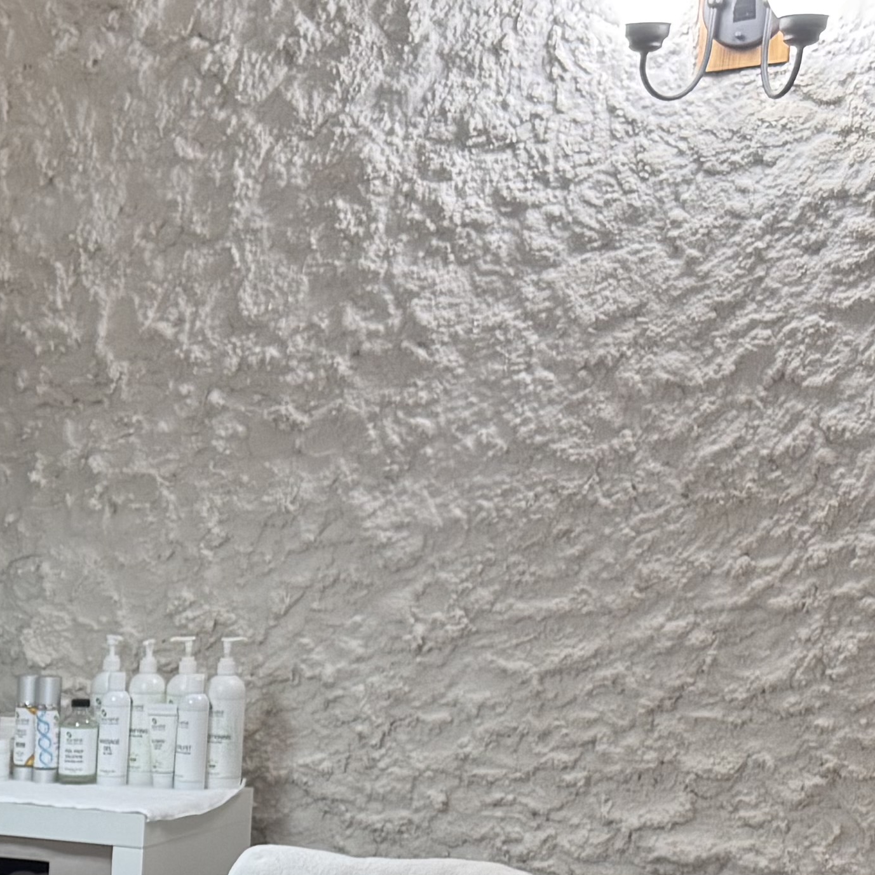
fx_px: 2517
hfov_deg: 17.8
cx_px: -417
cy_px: 1035
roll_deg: +1.4
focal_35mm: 88
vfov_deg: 18.7
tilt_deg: -13.0
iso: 125
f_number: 1.78
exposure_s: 1/60
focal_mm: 6.76
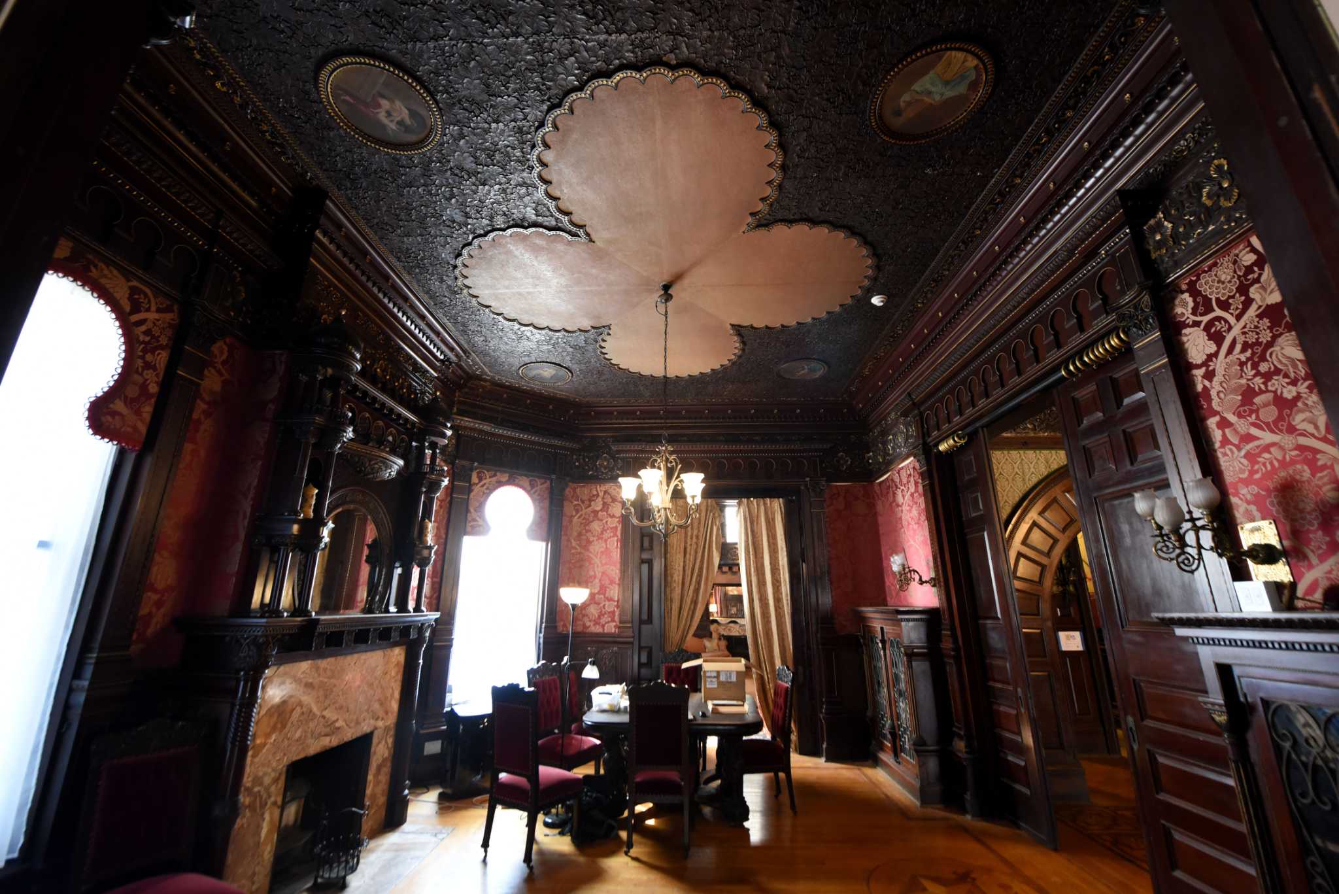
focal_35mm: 19
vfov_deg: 64.6
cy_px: 447
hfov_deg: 86.9
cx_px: 670
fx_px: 707
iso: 3200
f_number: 4.5
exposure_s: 1/50
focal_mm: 19
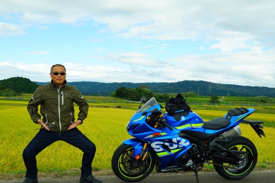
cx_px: 134
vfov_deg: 35.9
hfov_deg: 51.9
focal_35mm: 37
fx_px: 283
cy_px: 103
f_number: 9
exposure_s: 1/100
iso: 100
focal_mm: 31
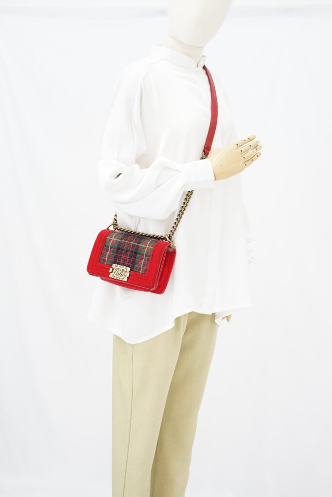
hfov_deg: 27.0
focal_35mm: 50
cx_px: 166
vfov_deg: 39.6
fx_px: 691
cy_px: 248
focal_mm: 50
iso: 640
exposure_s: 1/6
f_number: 6.3
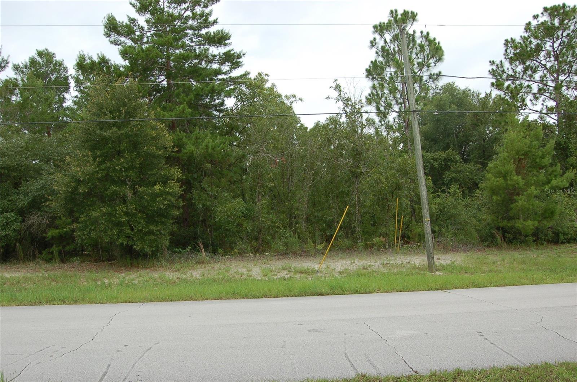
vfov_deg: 47.7
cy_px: 191
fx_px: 432
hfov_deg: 67.5
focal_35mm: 27
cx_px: 288
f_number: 6.3
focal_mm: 18
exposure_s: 1/160
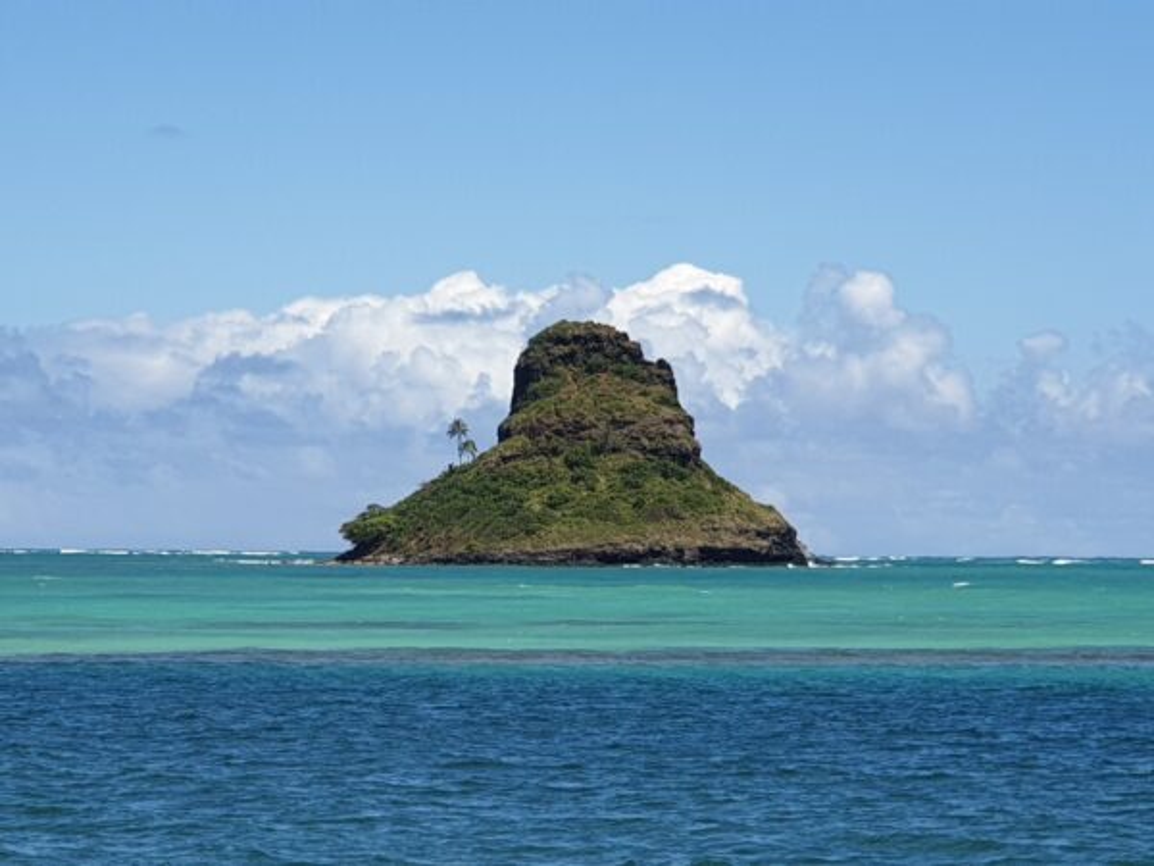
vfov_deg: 28.0
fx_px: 1734
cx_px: 577
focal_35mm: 52
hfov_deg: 36.8
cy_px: 433
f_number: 2.4
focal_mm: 6
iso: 25
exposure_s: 1/981
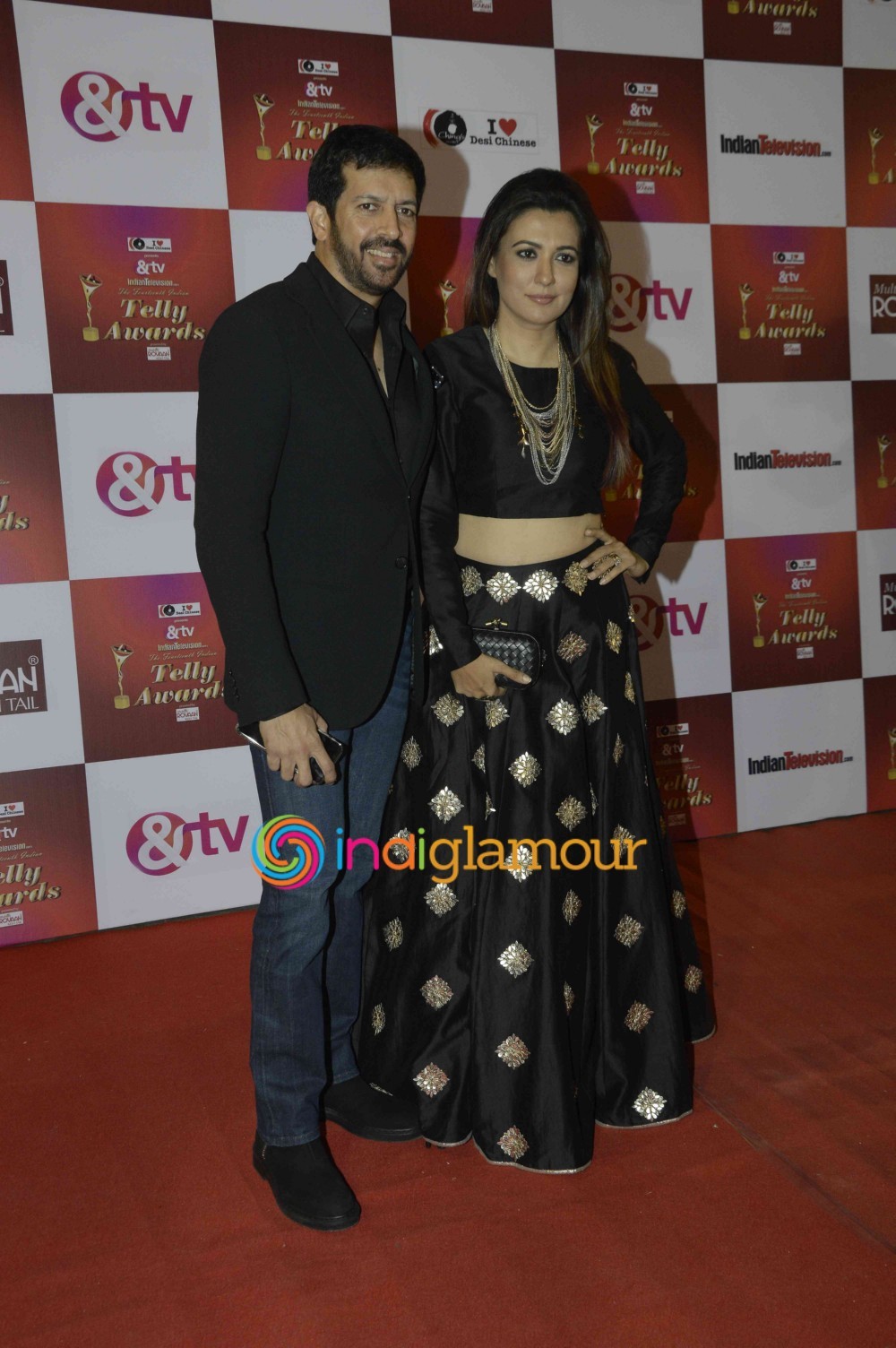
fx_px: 1459
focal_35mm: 39
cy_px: 674
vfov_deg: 49.6
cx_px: 448
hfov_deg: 34.1
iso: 800
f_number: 8
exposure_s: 1/200
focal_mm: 26
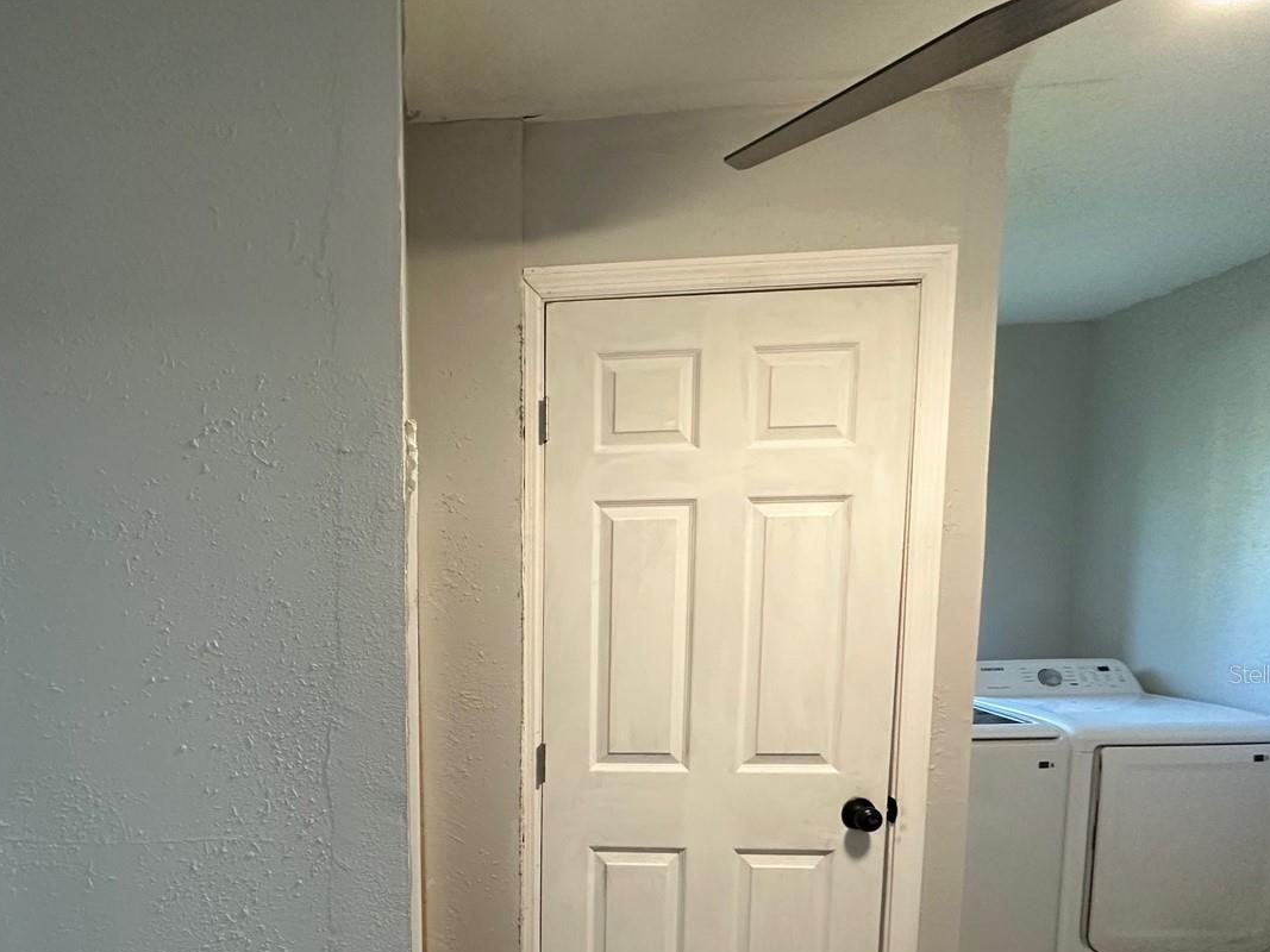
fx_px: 770
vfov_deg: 61.0
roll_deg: +2.1
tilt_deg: -6.6
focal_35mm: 21
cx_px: 389
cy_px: 674
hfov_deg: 75.6
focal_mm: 2.22
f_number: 2.2
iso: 320
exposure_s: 1/60
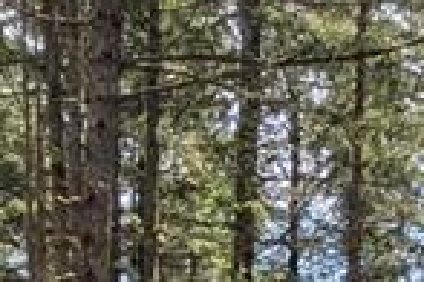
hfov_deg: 23.3
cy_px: 745
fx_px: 1025
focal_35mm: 87
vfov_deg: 11.7
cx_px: 271
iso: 45
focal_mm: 2.02
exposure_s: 1/1721
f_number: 1.7
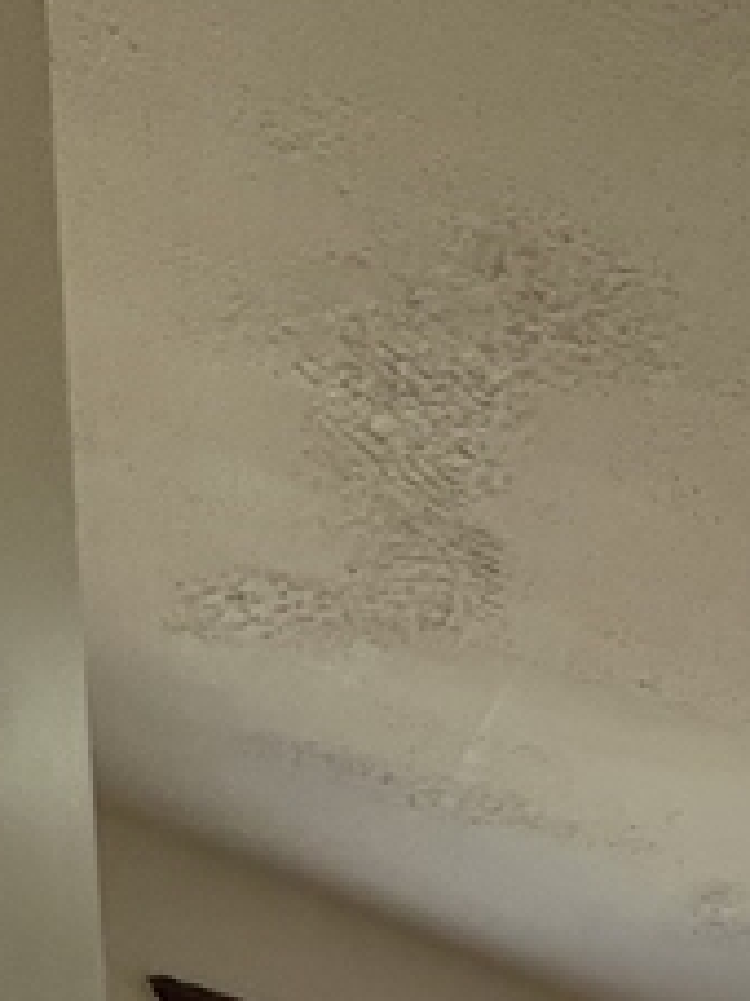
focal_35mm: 44
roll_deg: -0.3
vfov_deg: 27.0
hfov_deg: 24.6
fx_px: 1272
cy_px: 1565
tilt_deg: -5.5
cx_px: 1151
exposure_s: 1/99
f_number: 1.8
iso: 64
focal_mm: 1.57
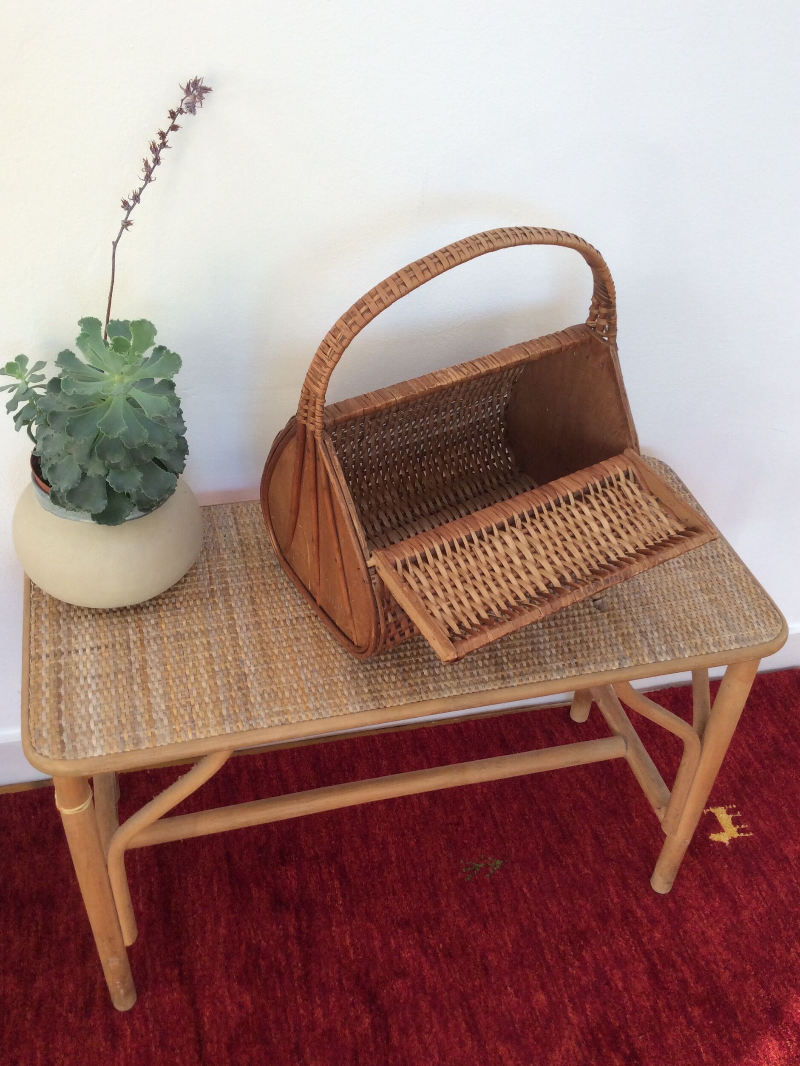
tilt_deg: -41.6
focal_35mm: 33
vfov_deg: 55.4
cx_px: 391
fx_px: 1017
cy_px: 533
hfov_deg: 42.9
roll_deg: -3.0
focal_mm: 3.3
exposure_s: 1/50
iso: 50
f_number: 2.4
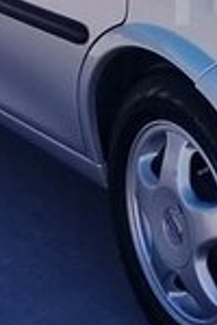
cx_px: 380
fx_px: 1284
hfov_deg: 9.3
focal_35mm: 142
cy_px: -8
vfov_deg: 14.2
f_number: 2.2
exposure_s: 1/928
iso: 64
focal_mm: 3.3
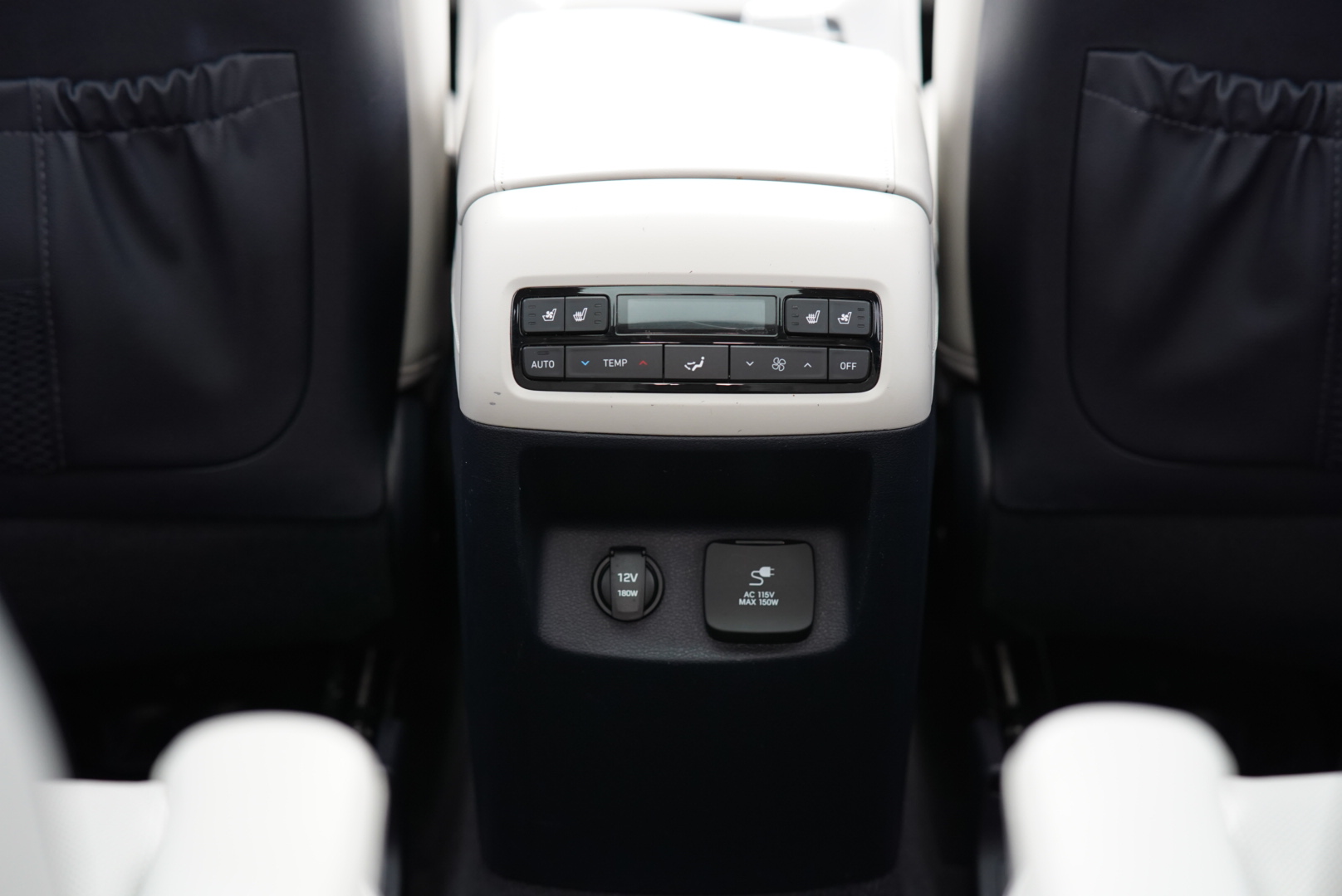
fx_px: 3171
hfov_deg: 23.9
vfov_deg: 16.1
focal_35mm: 85
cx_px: 671
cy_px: 448
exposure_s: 1/160
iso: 1600
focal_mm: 85
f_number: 3.2
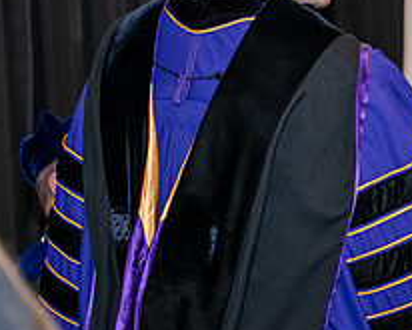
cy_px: 151
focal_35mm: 185
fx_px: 2257
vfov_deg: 8.4
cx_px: 536
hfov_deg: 10.2
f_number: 5
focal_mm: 70
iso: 2500
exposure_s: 1/200
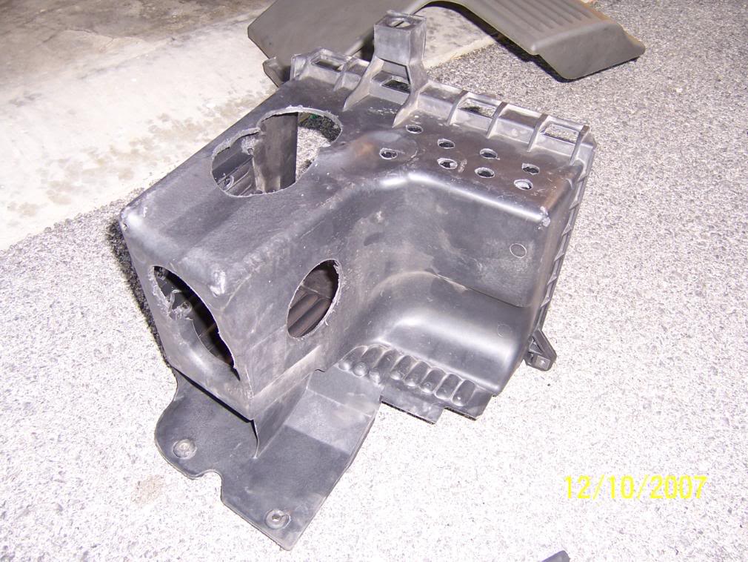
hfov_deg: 55.3
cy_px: 281
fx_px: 713
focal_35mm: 33
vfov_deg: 43.0
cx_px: 374
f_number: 2.8
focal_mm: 5.5
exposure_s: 1/60
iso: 80
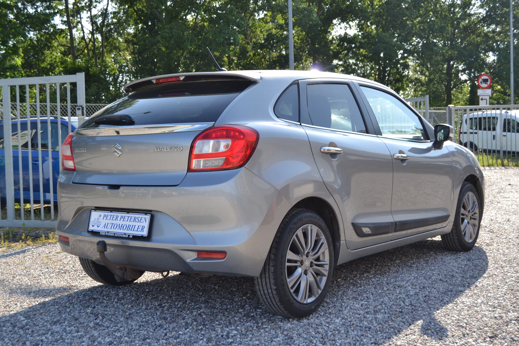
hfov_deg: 43.6
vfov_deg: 29.9
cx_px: 260
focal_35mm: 45
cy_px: 173
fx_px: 649
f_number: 6.3
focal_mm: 30
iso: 100
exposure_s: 1/160
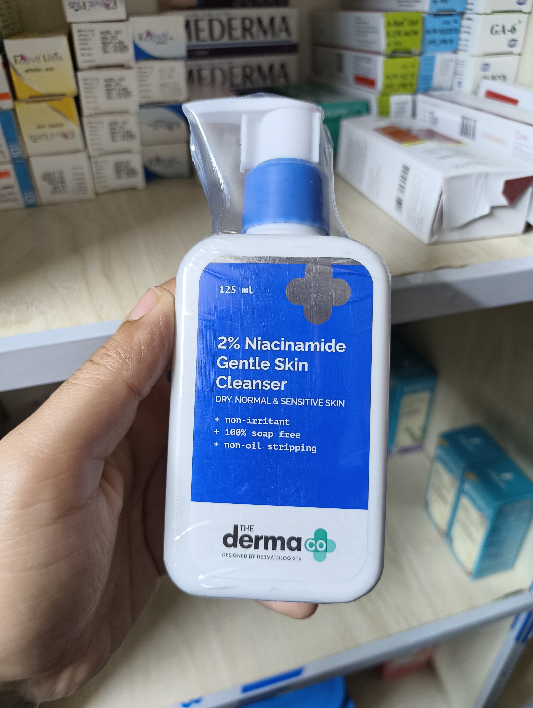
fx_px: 491
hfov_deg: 56.9
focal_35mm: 24
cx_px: 266
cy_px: 354
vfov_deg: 71.5
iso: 444
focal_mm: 5.56
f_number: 1.87
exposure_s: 1/50
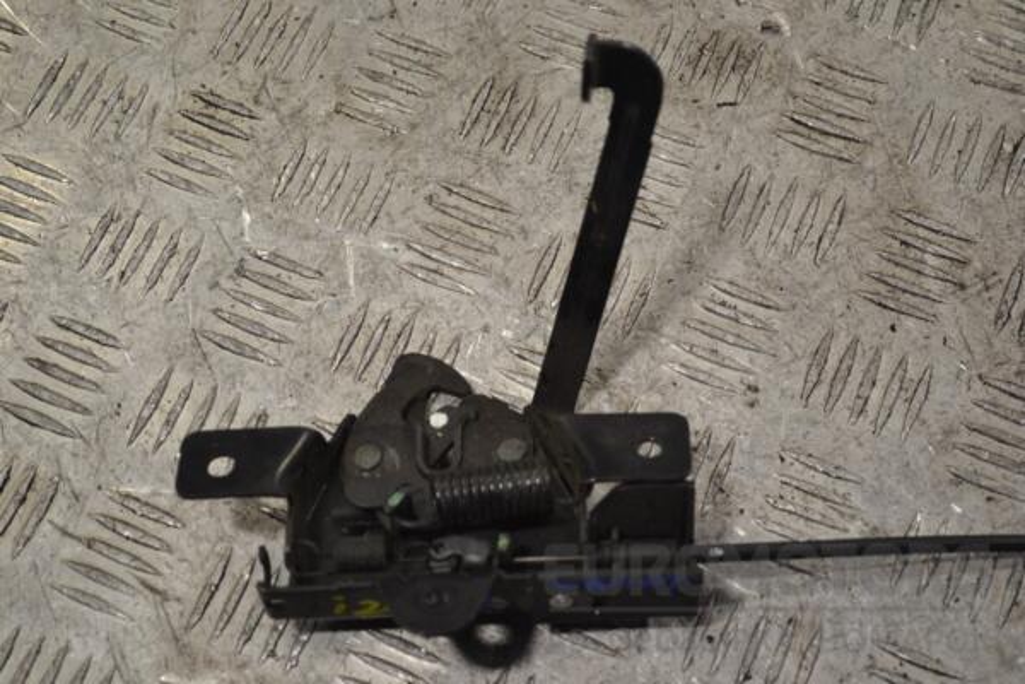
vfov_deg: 20.6
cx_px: 512
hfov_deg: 30.5
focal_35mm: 66
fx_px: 1879
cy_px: 342
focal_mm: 44
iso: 400
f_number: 5.6
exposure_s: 1/125
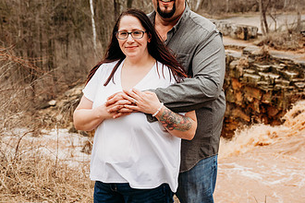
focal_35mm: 58
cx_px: 167
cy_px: 58
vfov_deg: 23.2
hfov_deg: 34.5
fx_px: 491
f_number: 3.5
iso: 400
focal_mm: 33
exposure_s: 1/1000
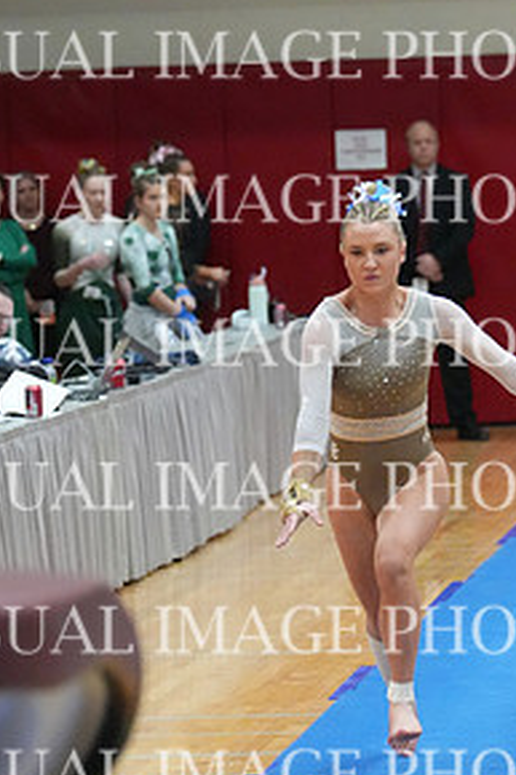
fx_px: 5682
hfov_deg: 5.2
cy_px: 414
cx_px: 365
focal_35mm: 264
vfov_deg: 7.8
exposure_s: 1/1250
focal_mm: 132
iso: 16000
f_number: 4
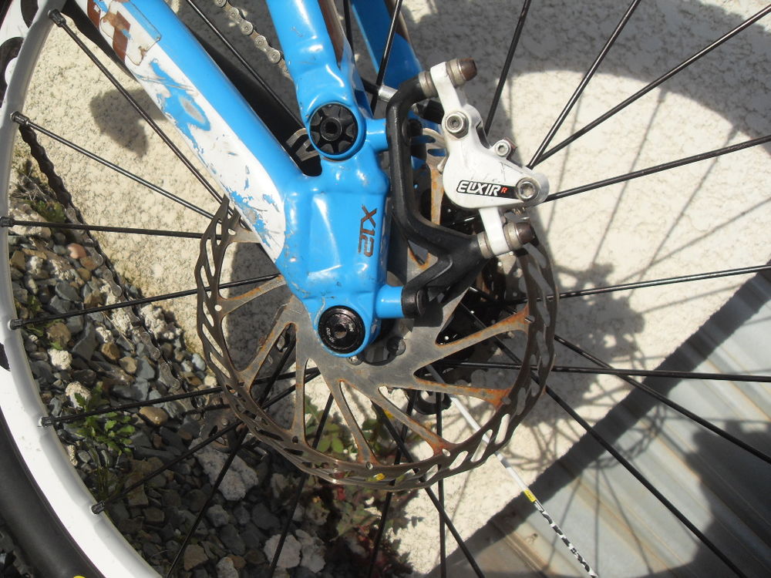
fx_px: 757
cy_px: 289
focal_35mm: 34
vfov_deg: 41.8
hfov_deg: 54.0
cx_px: 386
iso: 80
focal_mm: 6.3
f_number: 7
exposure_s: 1/250
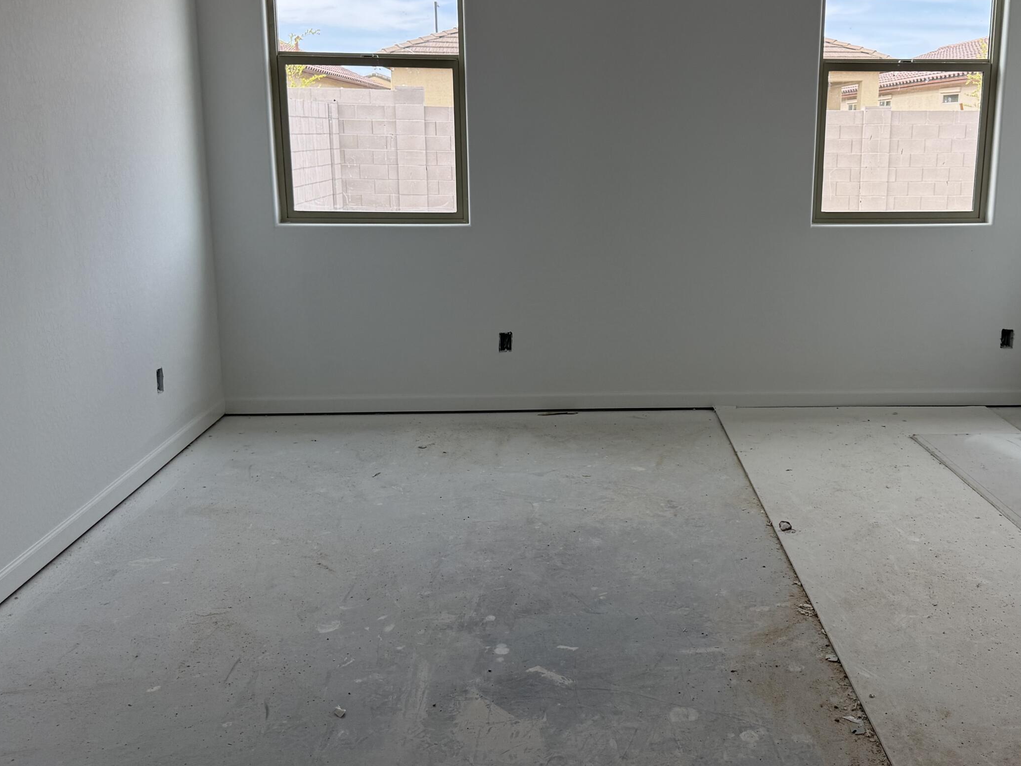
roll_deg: -0.8
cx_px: 628
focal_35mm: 35
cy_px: 332
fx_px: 1032
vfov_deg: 40.6
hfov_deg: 52.2
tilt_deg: -10.0
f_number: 1.78
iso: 100
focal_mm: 6.76
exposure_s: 1/535
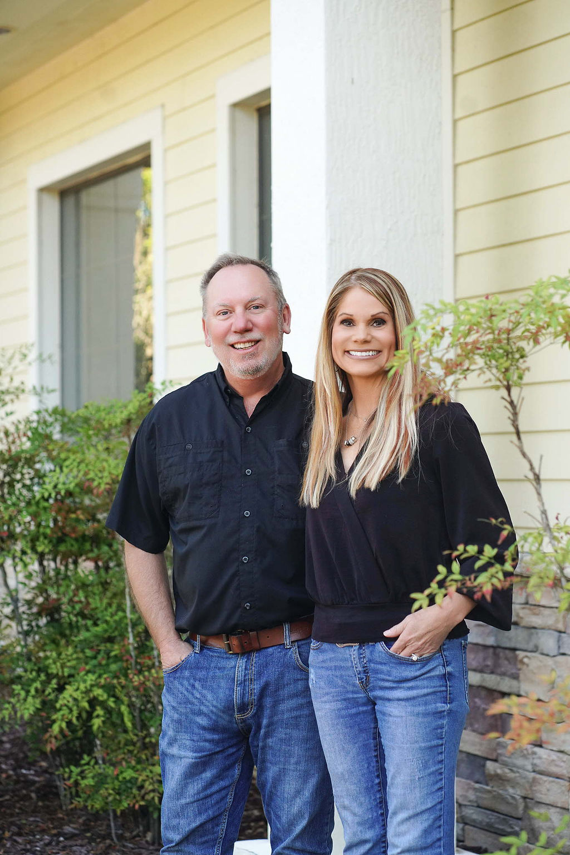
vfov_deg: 23.9
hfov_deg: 16.1
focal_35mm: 85
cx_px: 285
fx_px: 2019
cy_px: 428
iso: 1250
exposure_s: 1/1000
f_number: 4.5
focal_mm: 85
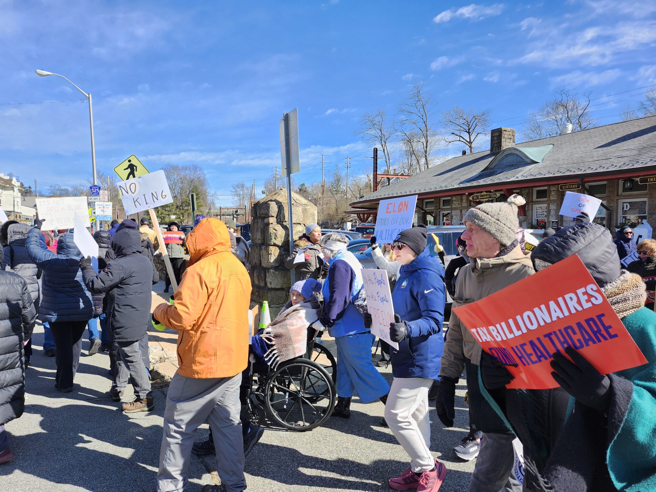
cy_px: 246
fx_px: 436
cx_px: 328
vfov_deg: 58.9
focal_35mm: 23
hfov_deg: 73.9
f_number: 1.8
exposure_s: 1/650
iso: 25
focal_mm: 5.54
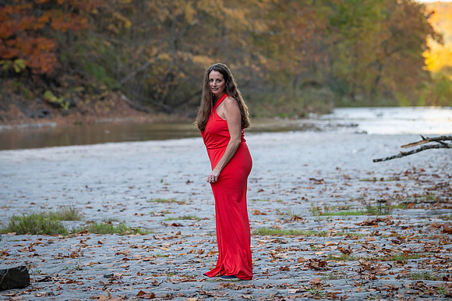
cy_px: 93
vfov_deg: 8.9
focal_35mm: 154
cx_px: 226
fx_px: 1938
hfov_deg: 13.3
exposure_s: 1/1250
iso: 640
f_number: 2.8
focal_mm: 102
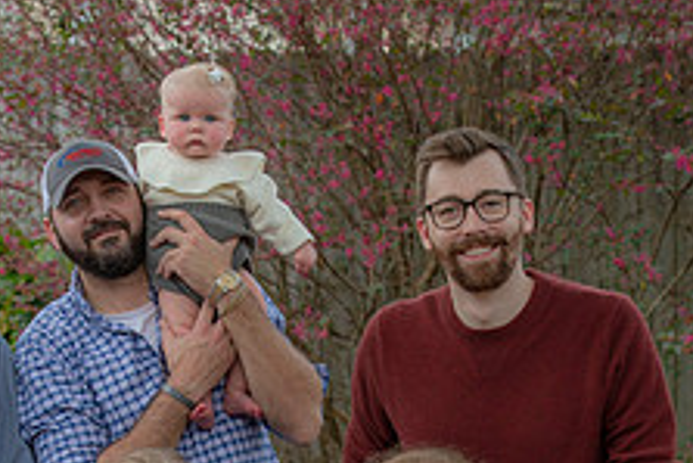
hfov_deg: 11.3
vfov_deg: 7.5
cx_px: 265
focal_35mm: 182
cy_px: 556
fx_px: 3506
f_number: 5.6
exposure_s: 1/200
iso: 160
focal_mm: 70
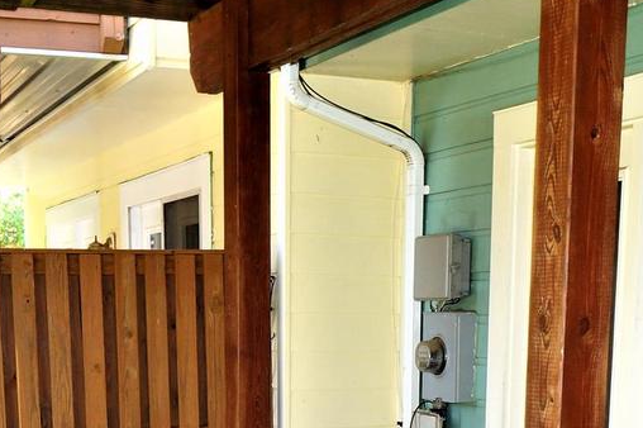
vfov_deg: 18.3
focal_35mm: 68
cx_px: 329
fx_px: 1214
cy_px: 588
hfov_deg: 29.7
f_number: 4
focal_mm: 16
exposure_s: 1/160
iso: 320
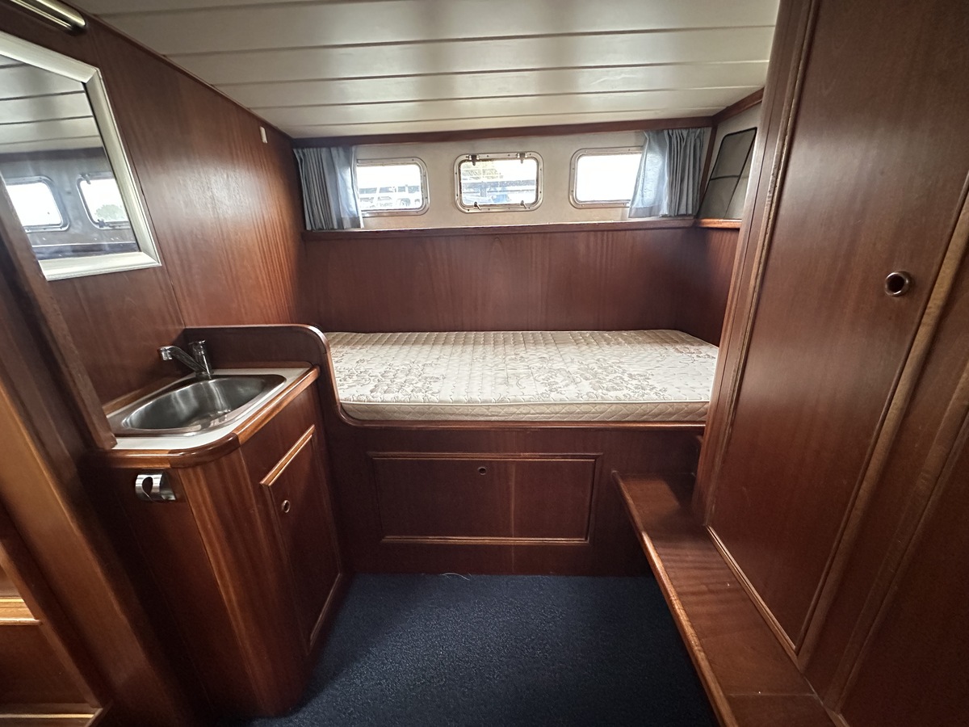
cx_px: 484
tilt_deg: -19.3
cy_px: 364
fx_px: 392
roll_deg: +2.6
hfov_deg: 102.1
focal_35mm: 14
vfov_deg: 85.7
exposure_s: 1/60
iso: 1250
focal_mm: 2.22
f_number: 2.2
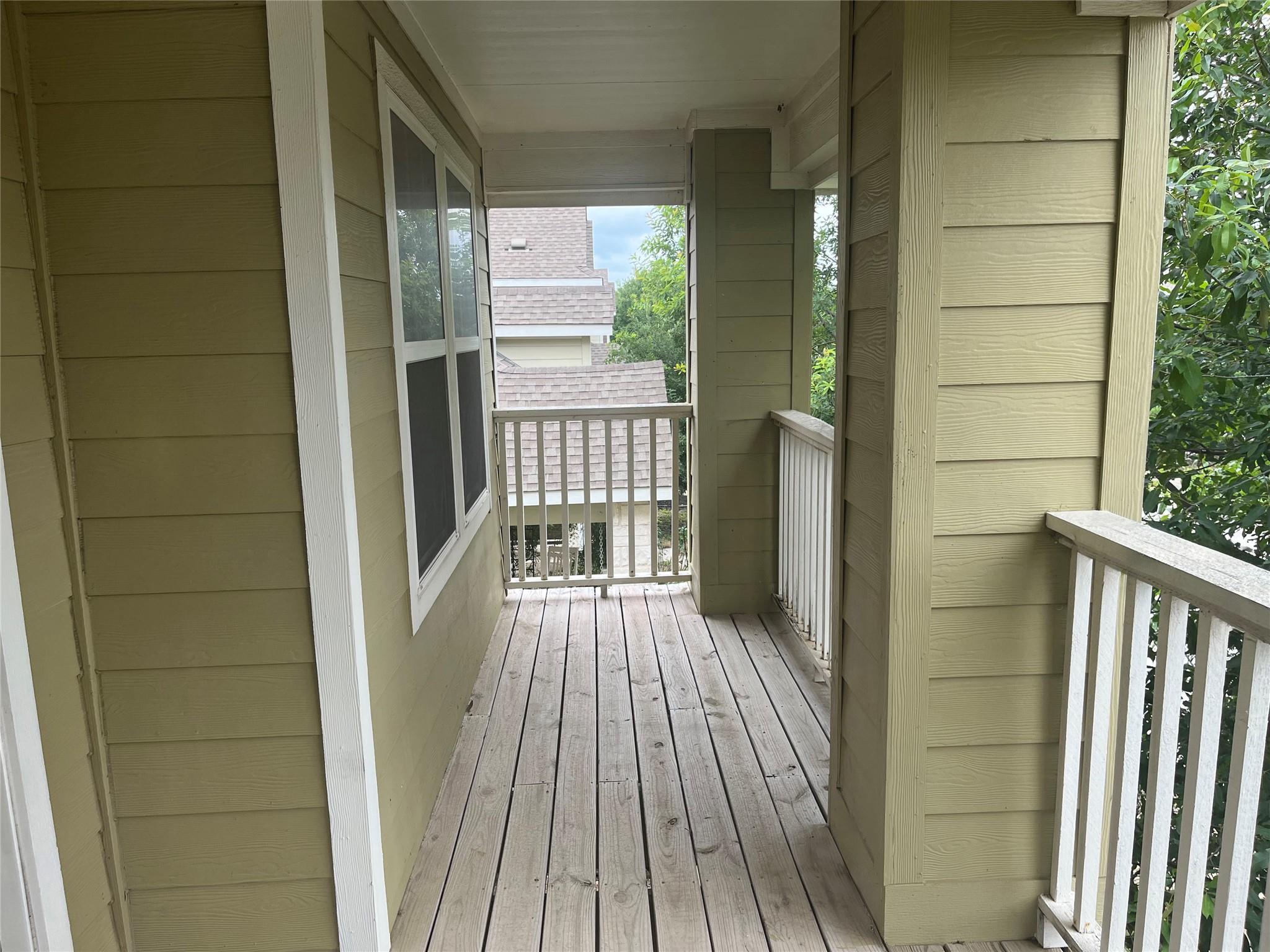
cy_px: 476
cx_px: 635
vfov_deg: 53.1
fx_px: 954
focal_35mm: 26
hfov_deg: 67.3
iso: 50
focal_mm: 5.1
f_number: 1.6
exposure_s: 1/493
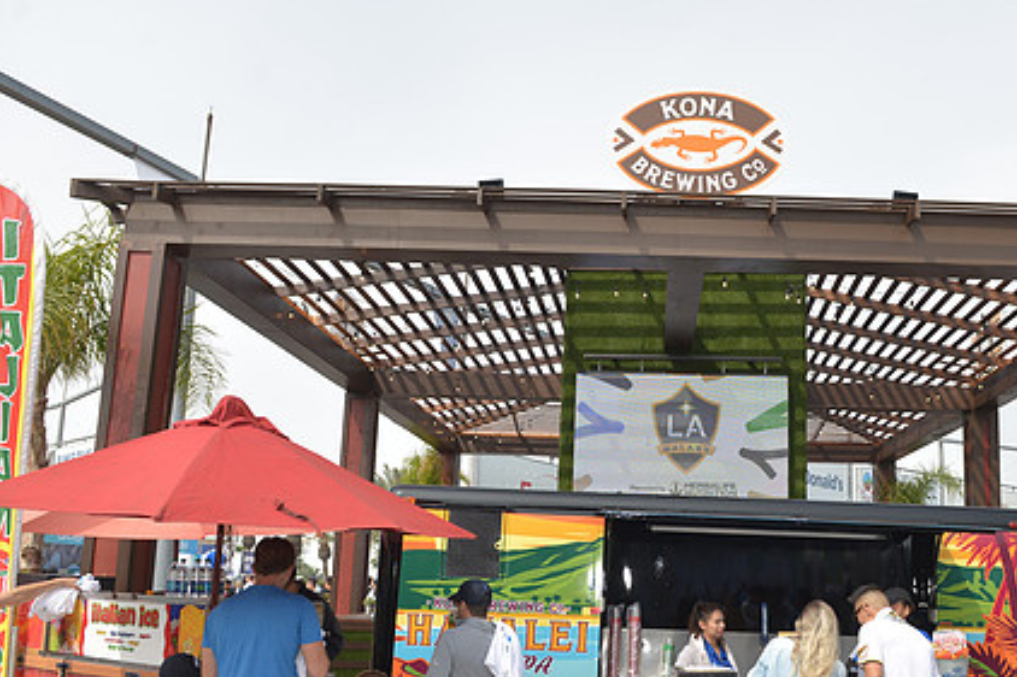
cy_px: 452
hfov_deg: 56.2
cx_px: 663
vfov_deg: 39.5
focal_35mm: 33
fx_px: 932
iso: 200
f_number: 5.6
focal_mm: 24
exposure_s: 1/800
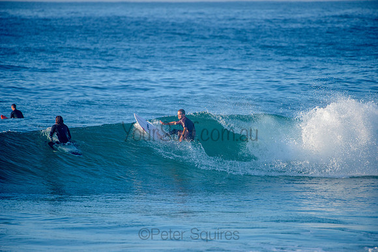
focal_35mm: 500
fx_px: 5251
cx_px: 189
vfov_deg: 2.8
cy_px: 126
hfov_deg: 4.1
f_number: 5.6
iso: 450
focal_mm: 500
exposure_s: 1/2000
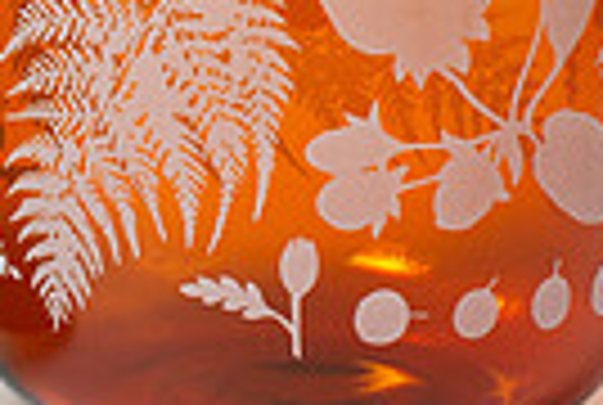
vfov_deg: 5.1
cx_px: -98
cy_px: -83
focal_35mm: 271
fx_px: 4549
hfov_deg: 7.5
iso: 200
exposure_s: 1/200
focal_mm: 50
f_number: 14
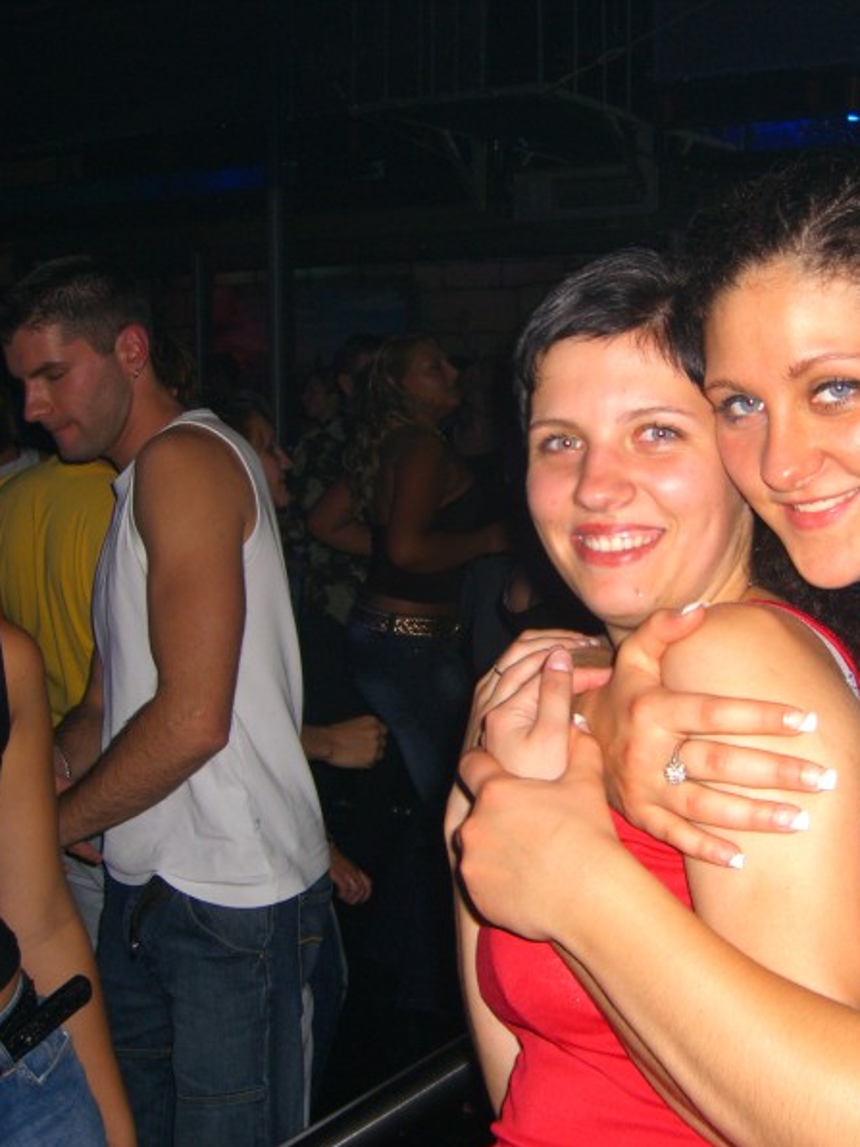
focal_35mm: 51
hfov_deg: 28.3
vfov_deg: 37.5
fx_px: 1689
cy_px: 574
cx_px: 594
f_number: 2.8
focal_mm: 7.9
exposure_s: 1/60
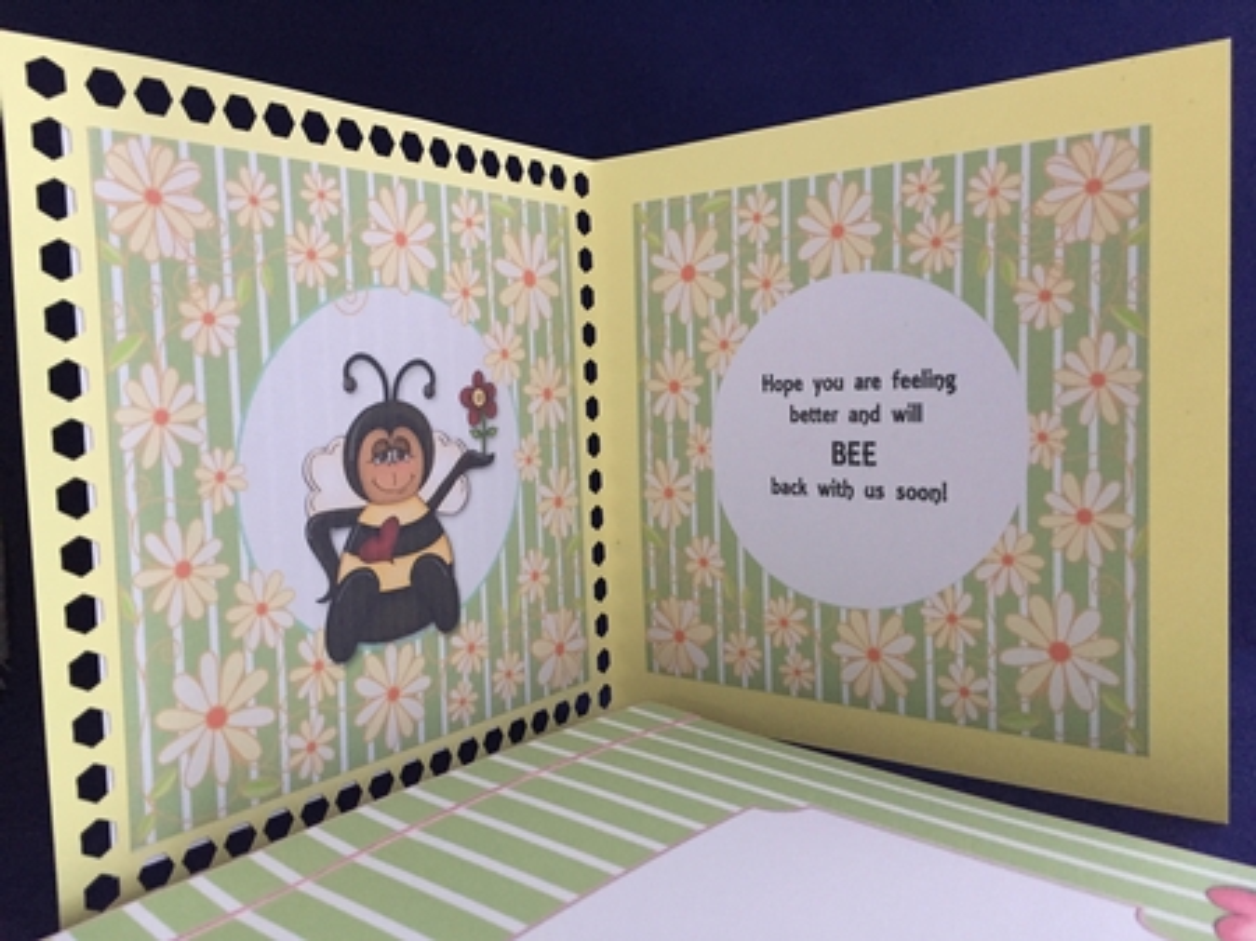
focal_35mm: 29
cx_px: 628
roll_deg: +1.4
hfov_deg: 61.7
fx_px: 1052
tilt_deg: -5.2
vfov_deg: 48.2
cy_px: 470
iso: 250
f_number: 2.2
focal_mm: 4.15
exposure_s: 1/15
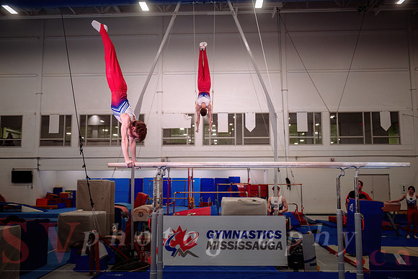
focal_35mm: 34
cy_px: 139
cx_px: 205
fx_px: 390
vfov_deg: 39.3
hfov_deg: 56.3
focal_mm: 32.5
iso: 1600
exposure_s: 1/800
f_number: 2.8
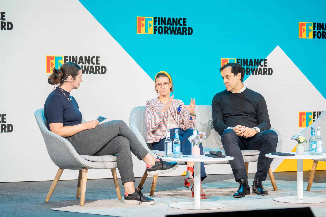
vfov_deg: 15.2
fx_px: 815
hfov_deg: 22.6
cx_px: 163
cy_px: 108
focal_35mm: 90
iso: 1000
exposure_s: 1/200
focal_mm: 90
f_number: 2.8
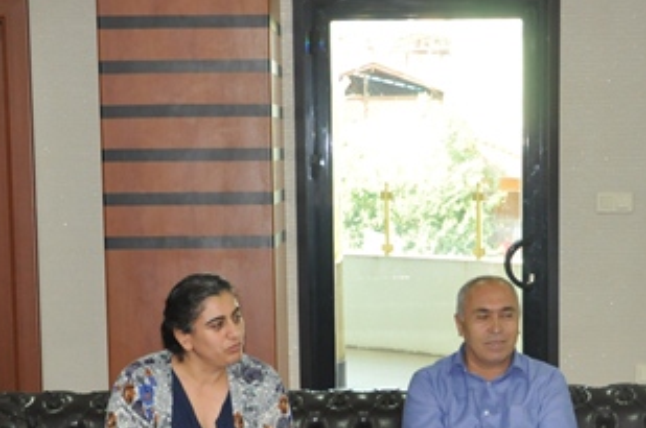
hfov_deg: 20.2
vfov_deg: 13.4
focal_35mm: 101
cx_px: 418
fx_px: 1810
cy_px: 400
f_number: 4
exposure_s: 1/60
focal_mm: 26
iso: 800
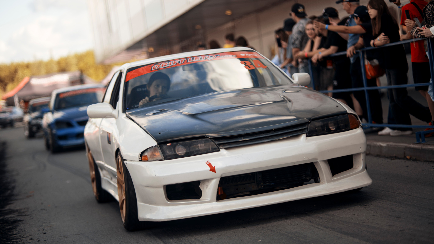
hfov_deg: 23.9
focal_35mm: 89
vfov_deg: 13.6
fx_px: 1025
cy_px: 122
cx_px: 217
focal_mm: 85
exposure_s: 1/250
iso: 100
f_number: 1.8
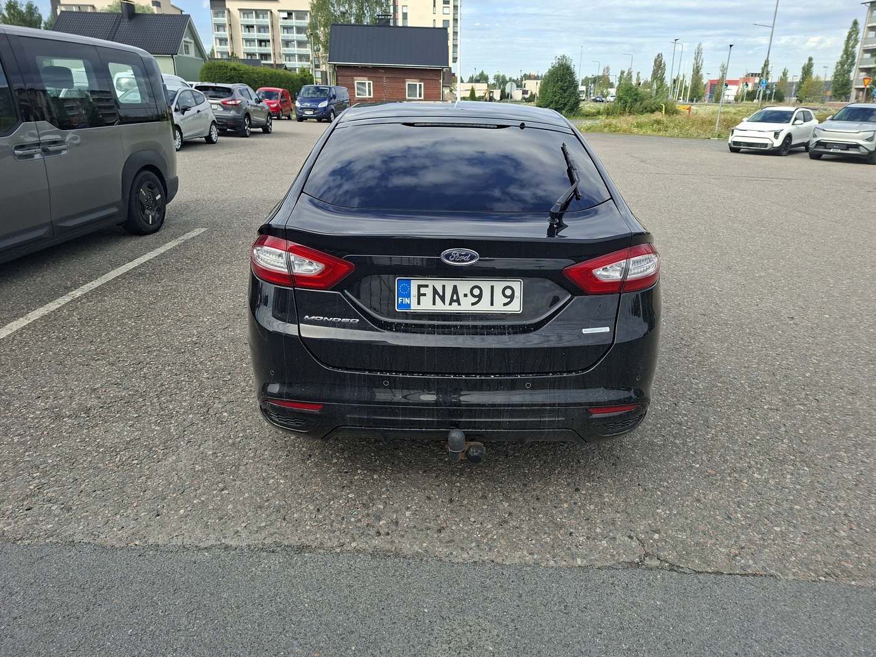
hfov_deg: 71.6
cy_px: 322
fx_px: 607
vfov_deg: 56.8
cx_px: 454
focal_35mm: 24
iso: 50
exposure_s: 1/1001
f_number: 1.8
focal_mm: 5.54
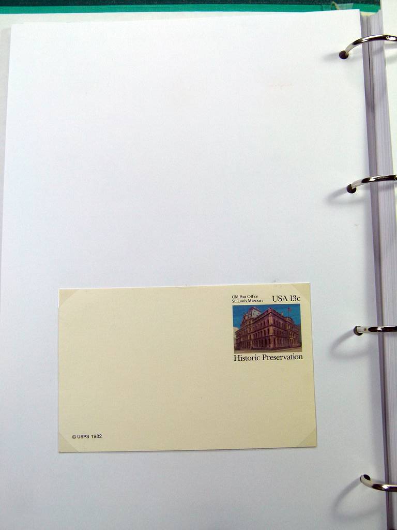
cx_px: 198
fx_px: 566
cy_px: 265
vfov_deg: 50.1
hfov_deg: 38.7
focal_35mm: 37
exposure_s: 1/160
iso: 100
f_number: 4
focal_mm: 6.7
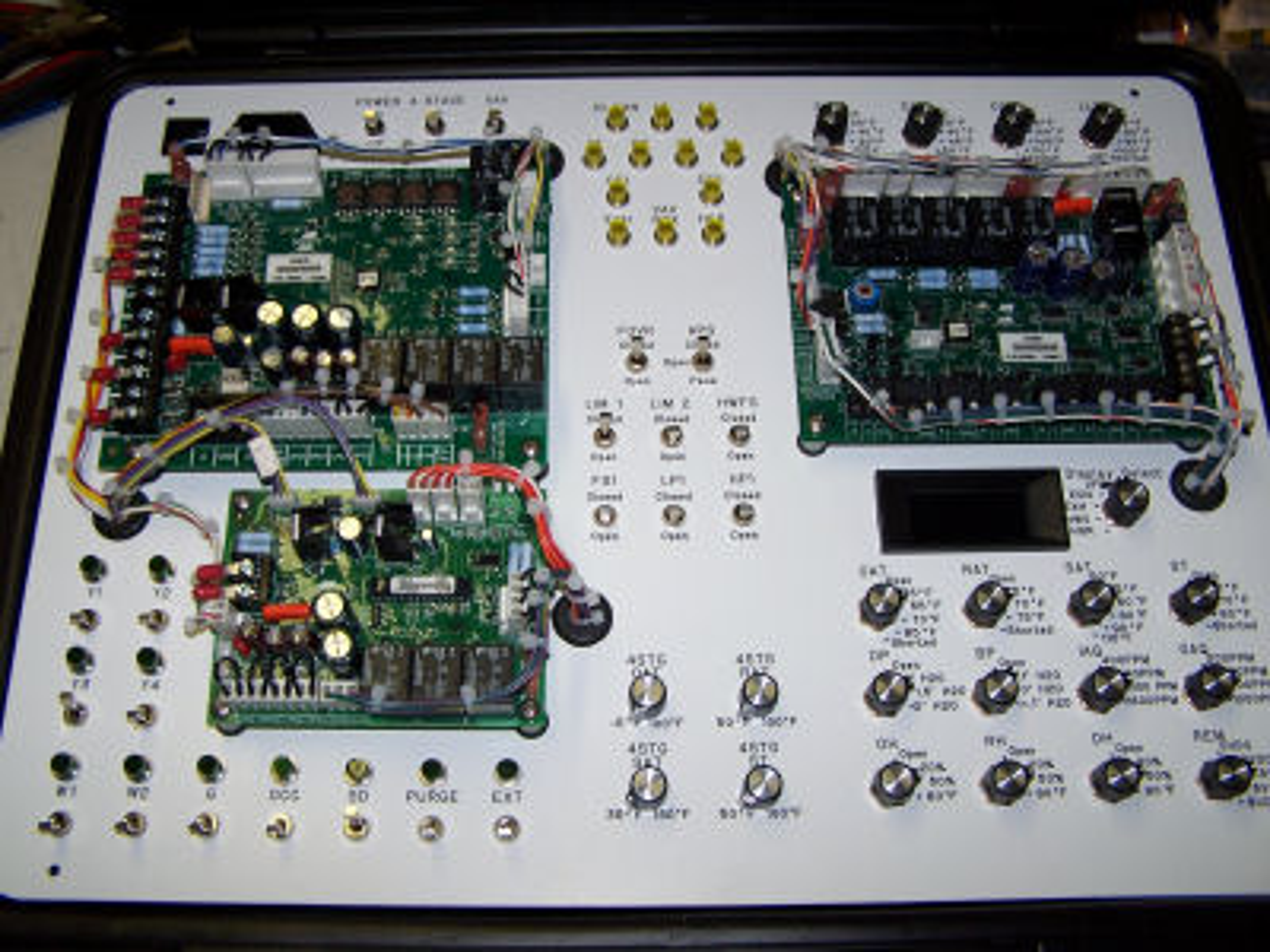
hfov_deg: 49.0
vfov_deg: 37.7
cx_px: 635
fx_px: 1394
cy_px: 476
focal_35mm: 38
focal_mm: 6.3
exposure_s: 1/60
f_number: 2.8
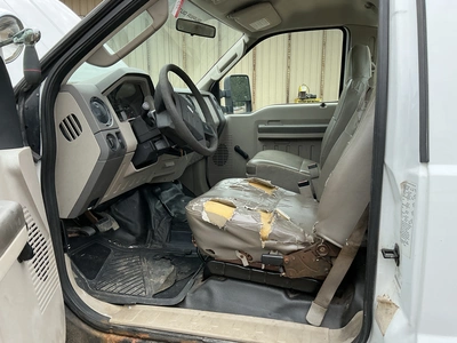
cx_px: 228
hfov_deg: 63.4
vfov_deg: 49.7
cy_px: 172
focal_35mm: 28
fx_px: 370
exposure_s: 1/254
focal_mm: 3
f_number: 1.8
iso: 25
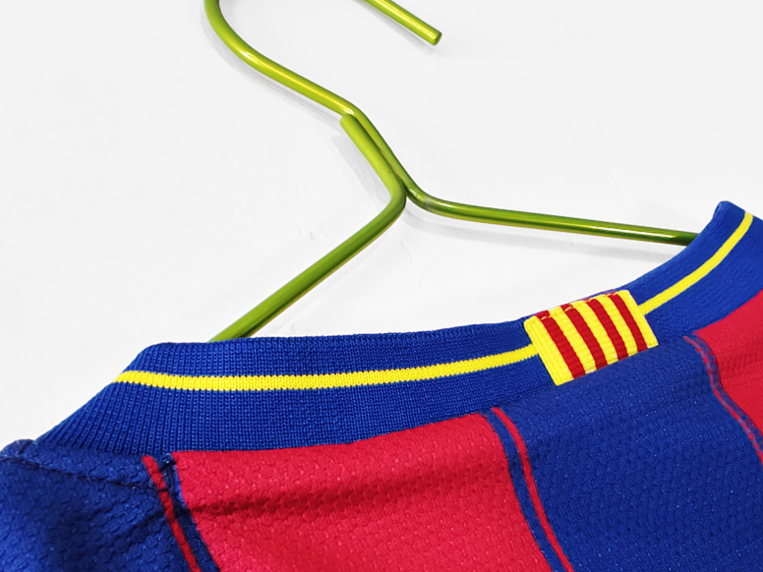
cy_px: 356
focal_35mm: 32
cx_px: 435
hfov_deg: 56.6
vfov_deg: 43.8
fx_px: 705
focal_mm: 2.59
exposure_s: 1/114
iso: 56
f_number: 2.2
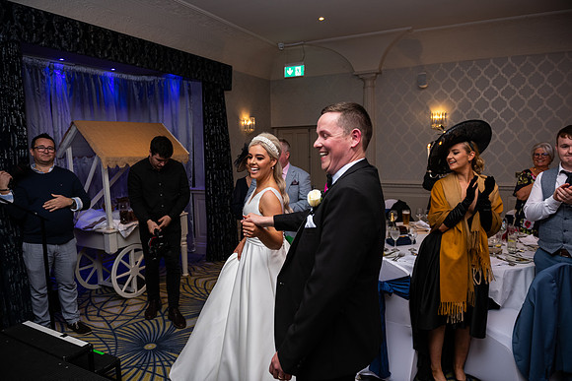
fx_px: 381
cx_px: 286
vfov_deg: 53.2
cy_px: 190
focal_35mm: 24
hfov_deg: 73.7
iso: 640
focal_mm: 24
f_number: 3.5
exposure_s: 1/160
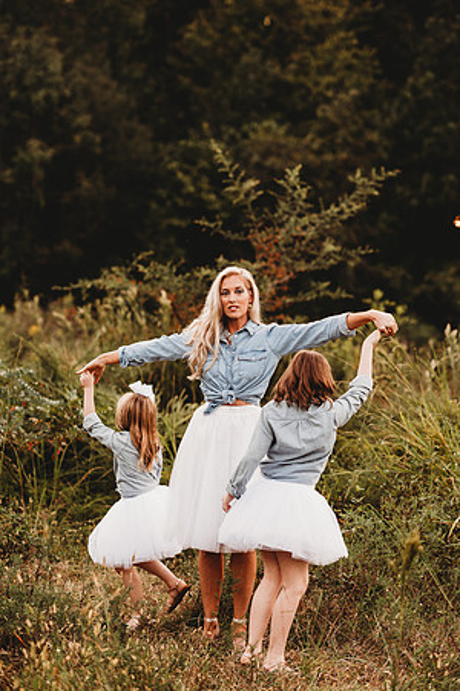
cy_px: 346
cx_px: 230
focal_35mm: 85
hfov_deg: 16.1
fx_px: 1629
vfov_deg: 23.9
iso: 125
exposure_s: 1/200
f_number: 2.2
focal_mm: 85
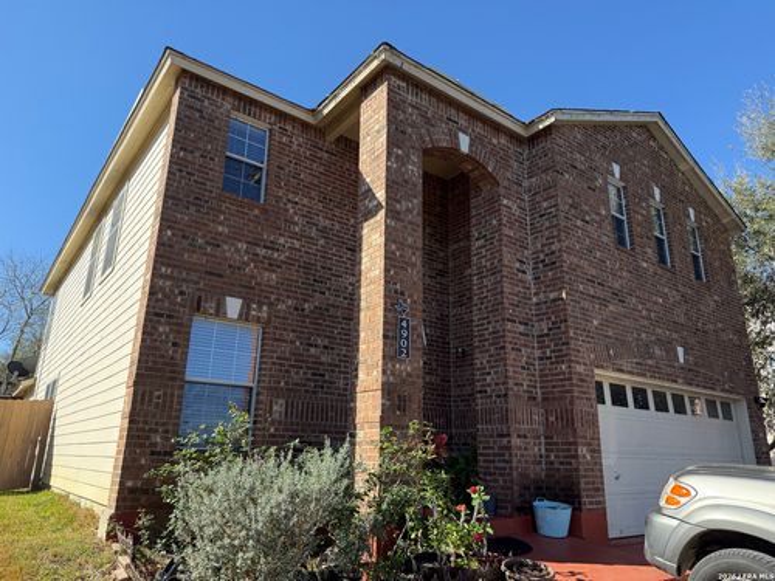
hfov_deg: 71.6
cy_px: 290
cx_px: 388
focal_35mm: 24
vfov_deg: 56.8
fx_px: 537
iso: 100
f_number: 1.78
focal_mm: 6.76
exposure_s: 1/2370
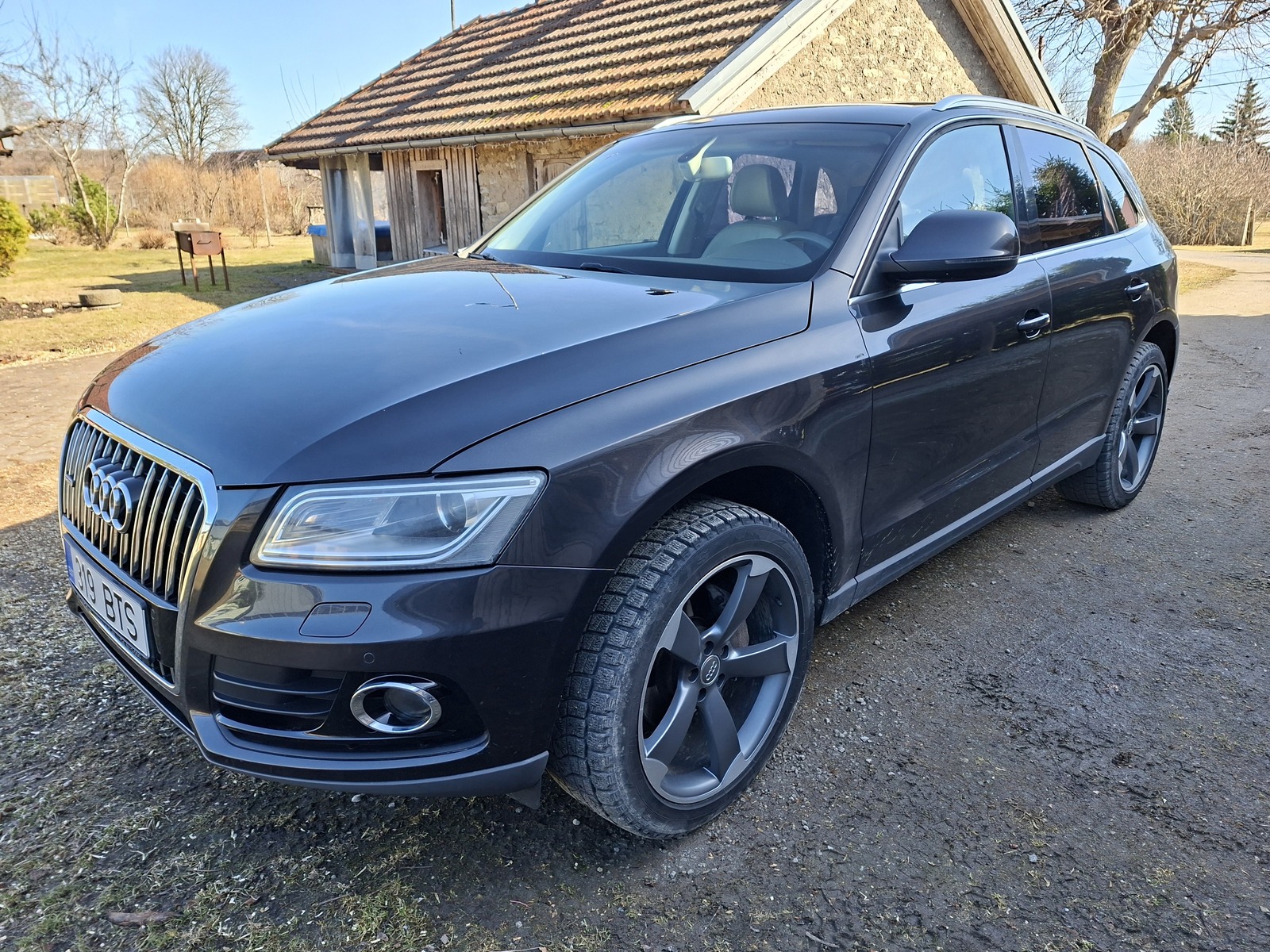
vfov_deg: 58.9
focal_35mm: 23
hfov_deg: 73.9
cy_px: 476
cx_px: 635
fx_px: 844
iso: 50
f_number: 1.8
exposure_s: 1/378
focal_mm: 5.54
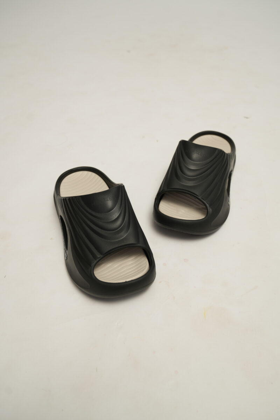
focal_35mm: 31
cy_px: 210
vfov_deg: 60.3
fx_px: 362
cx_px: 140
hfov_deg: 42.3
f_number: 4
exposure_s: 1/160
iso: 160
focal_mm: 31
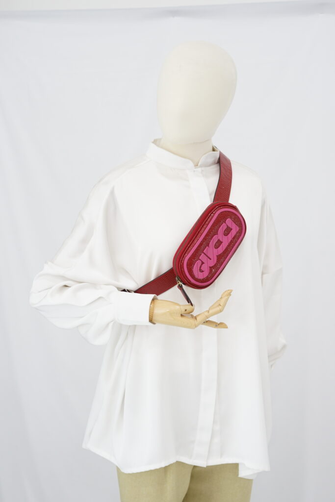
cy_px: 251
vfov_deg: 39.6
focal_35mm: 50
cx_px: 168
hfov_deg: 27.0
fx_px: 698
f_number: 6.3
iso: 640
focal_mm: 50
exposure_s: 1/8
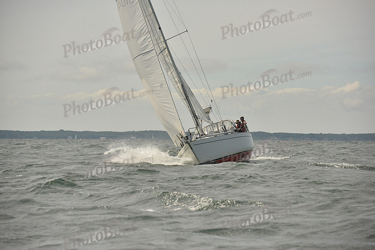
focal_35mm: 200
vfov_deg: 6.9
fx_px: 2084
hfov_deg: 10.3
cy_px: 125
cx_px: 188
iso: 320
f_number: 8
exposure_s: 1/1000
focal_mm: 200
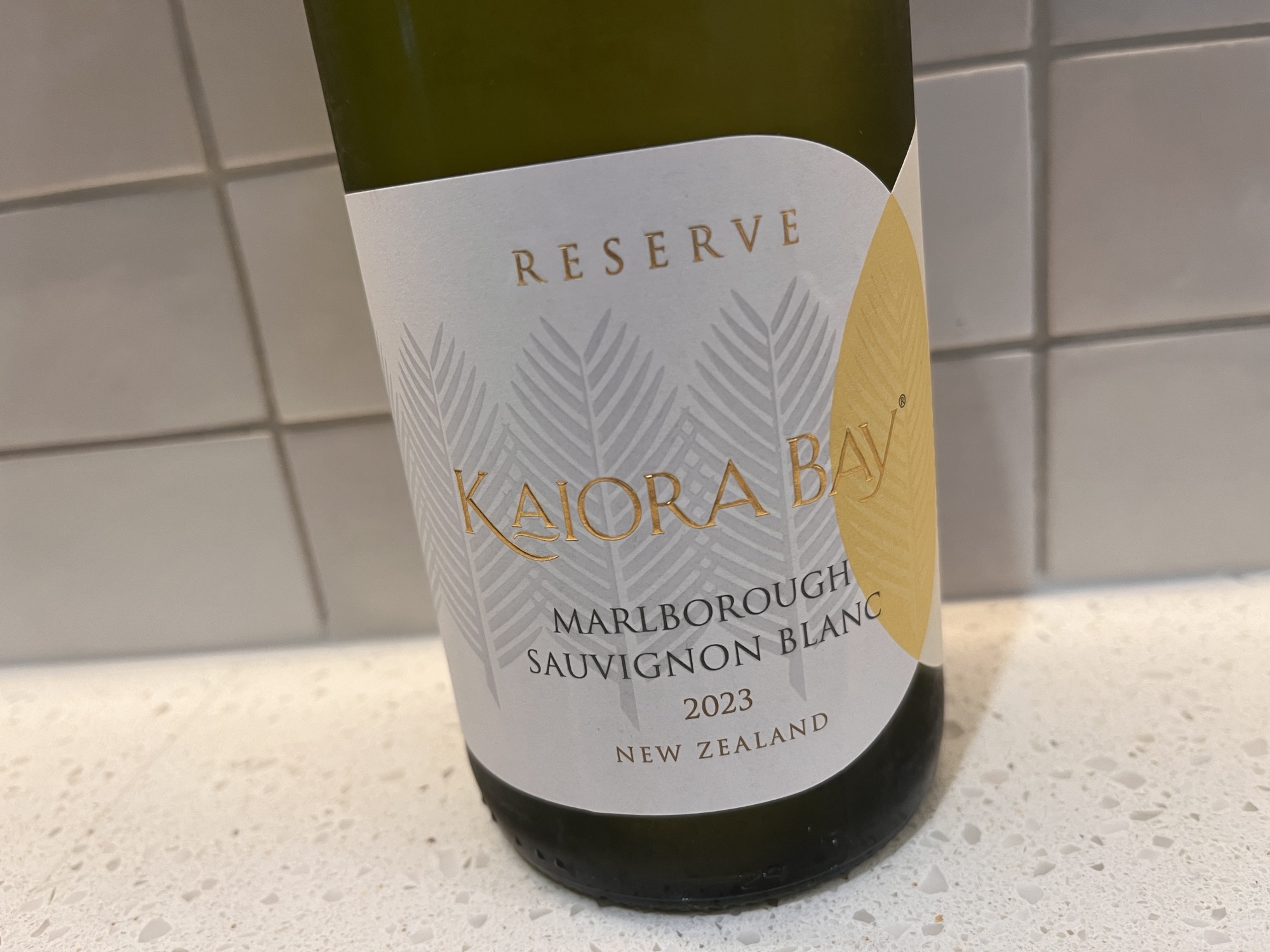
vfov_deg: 53.1
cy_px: 476
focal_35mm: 26
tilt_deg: -18.4
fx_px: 954
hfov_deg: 67.3
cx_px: 635
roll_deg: +7.2
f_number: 1.6
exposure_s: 1/50
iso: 64
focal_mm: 5.1
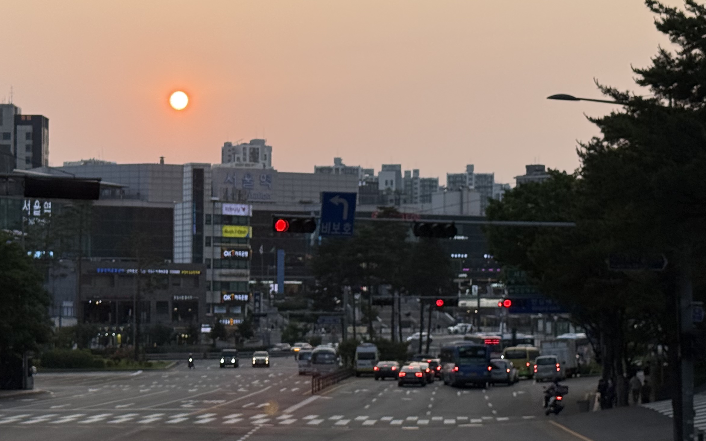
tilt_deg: +1.8
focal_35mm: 87
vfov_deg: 15.0
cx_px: 236
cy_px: 250
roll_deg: -0.5
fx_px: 1674
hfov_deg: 23.7
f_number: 1.78
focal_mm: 6.76
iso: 64
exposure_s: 1/2976
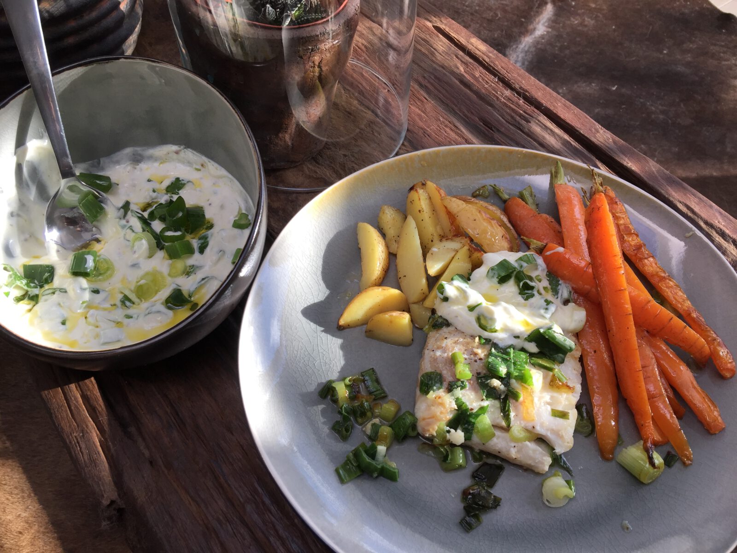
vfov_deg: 48.2
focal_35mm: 29
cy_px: 276
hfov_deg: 61.7
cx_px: 368
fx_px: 617
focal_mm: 4.15
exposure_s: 1/206
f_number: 2.2
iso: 32
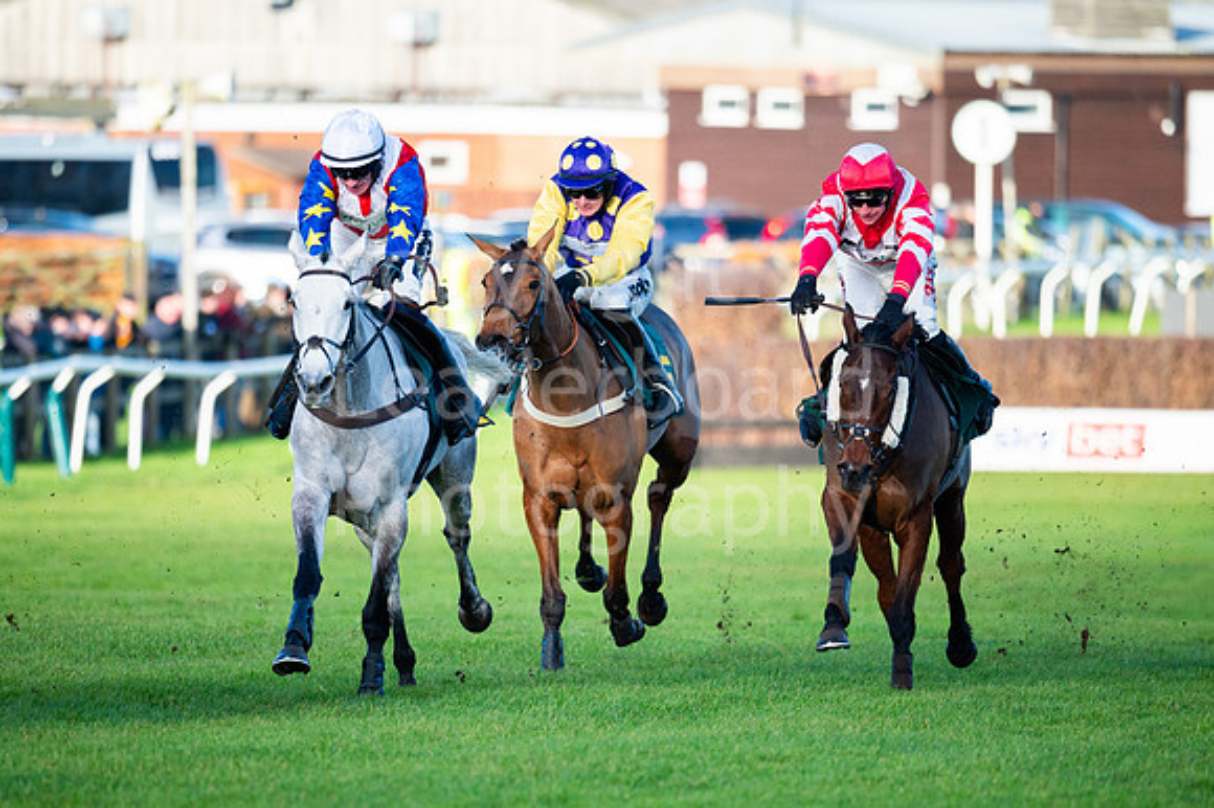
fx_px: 16234
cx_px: 610
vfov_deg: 2.9
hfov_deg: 4.3
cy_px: 466
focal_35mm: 482
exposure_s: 1/3200
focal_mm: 400
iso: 800
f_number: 4.5
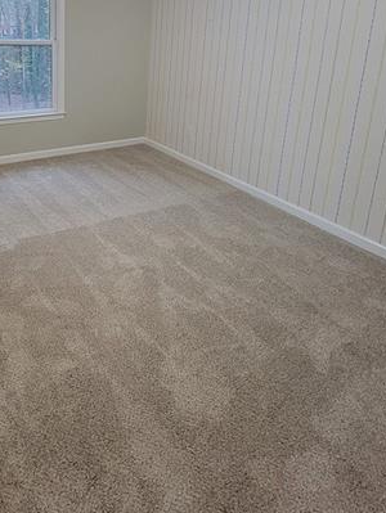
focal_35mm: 25
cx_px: 124
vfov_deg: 64.7
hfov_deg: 53.7
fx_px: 371
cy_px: 122
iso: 400
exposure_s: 1/60
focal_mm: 2.2
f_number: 2.2
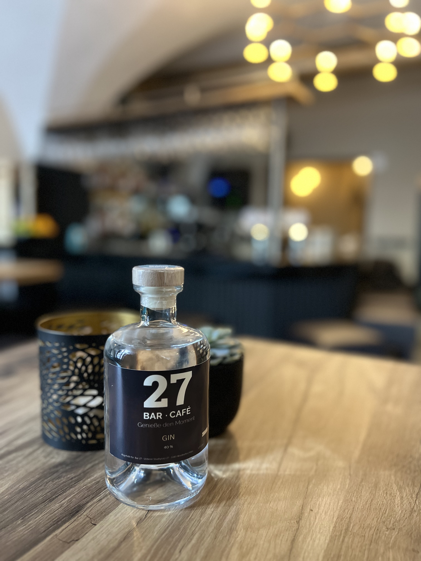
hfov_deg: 53.1
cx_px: 210
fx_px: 422
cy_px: 280
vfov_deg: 67.3
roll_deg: -0.1
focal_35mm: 26
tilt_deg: -7.0
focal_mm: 5.7
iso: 500
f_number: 1.5
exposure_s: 1/33
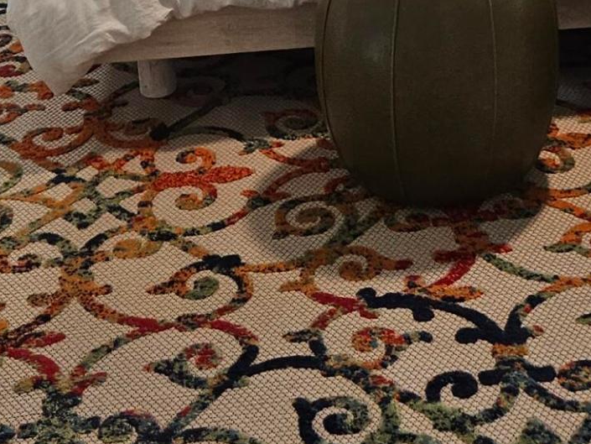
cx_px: 413
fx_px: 1605
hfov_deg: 20.8
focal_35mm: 94
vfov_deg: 14.5
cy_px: -249
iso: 200
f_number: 1.8
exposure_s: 1/120
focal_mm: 5.4
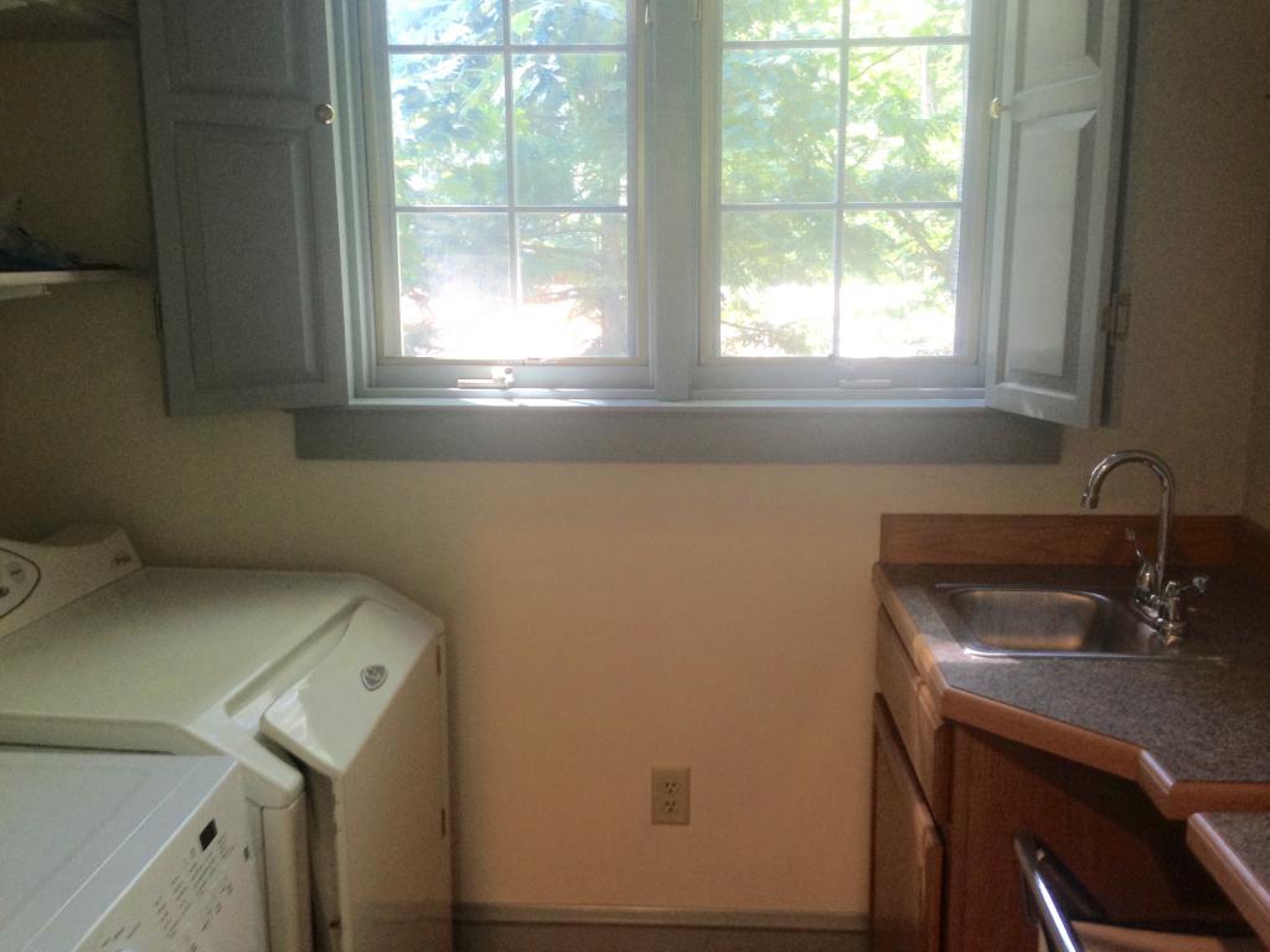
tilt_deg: -8.4
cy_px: 476
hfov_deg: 55.4
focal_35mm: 33
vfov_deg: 42.9
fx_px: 1211
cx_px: 635
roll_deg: -1.2
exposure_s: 1/20
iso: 100
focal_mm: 4.12
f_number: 2.4
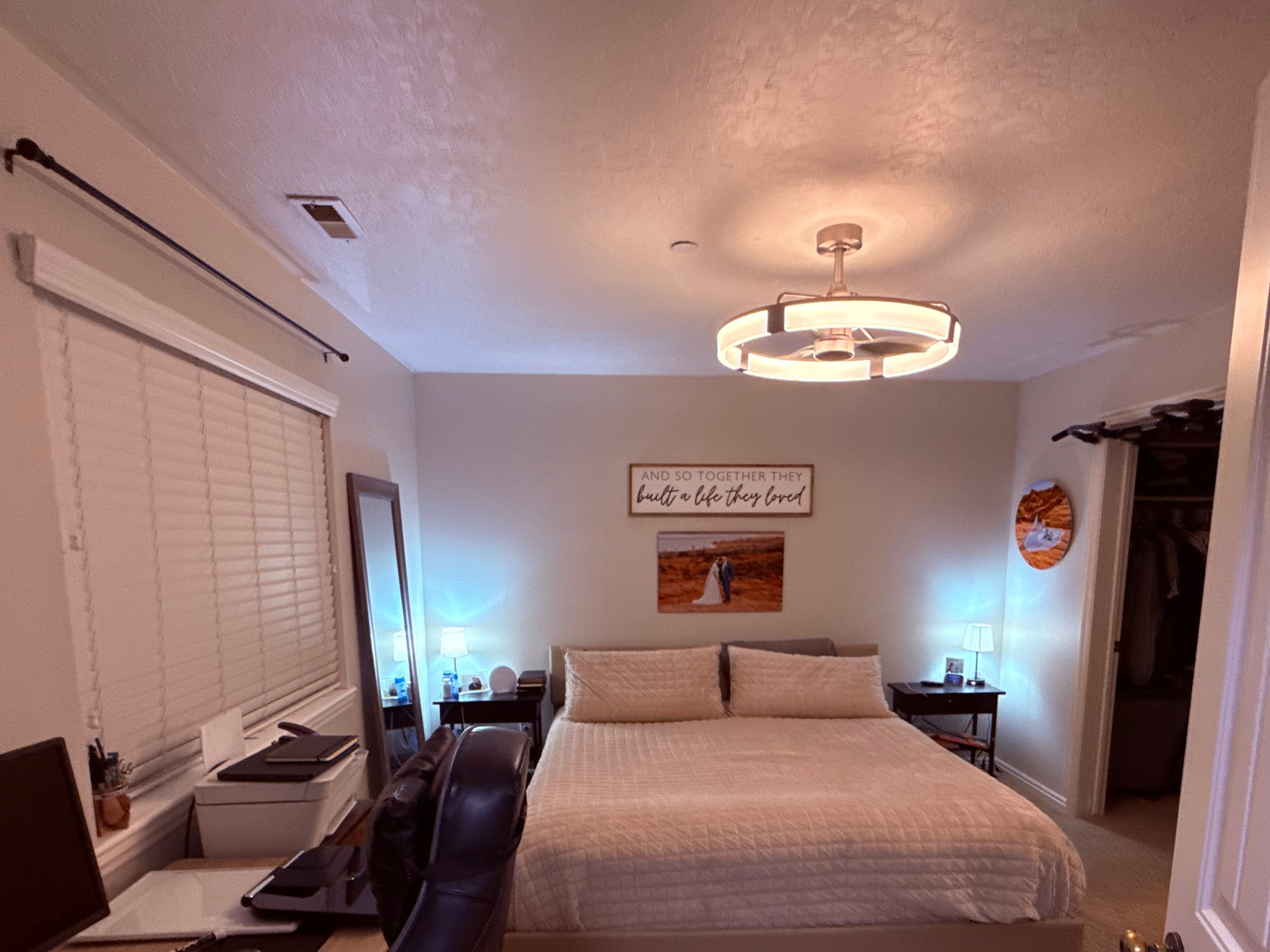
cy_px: 639
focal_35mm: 20
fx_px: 734
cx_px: 660
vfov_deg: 64.2
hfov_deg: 81.7
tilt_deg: -7.4
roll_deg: +1.3
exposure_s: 1/120
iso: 400
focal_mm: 2.22
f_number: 2.2
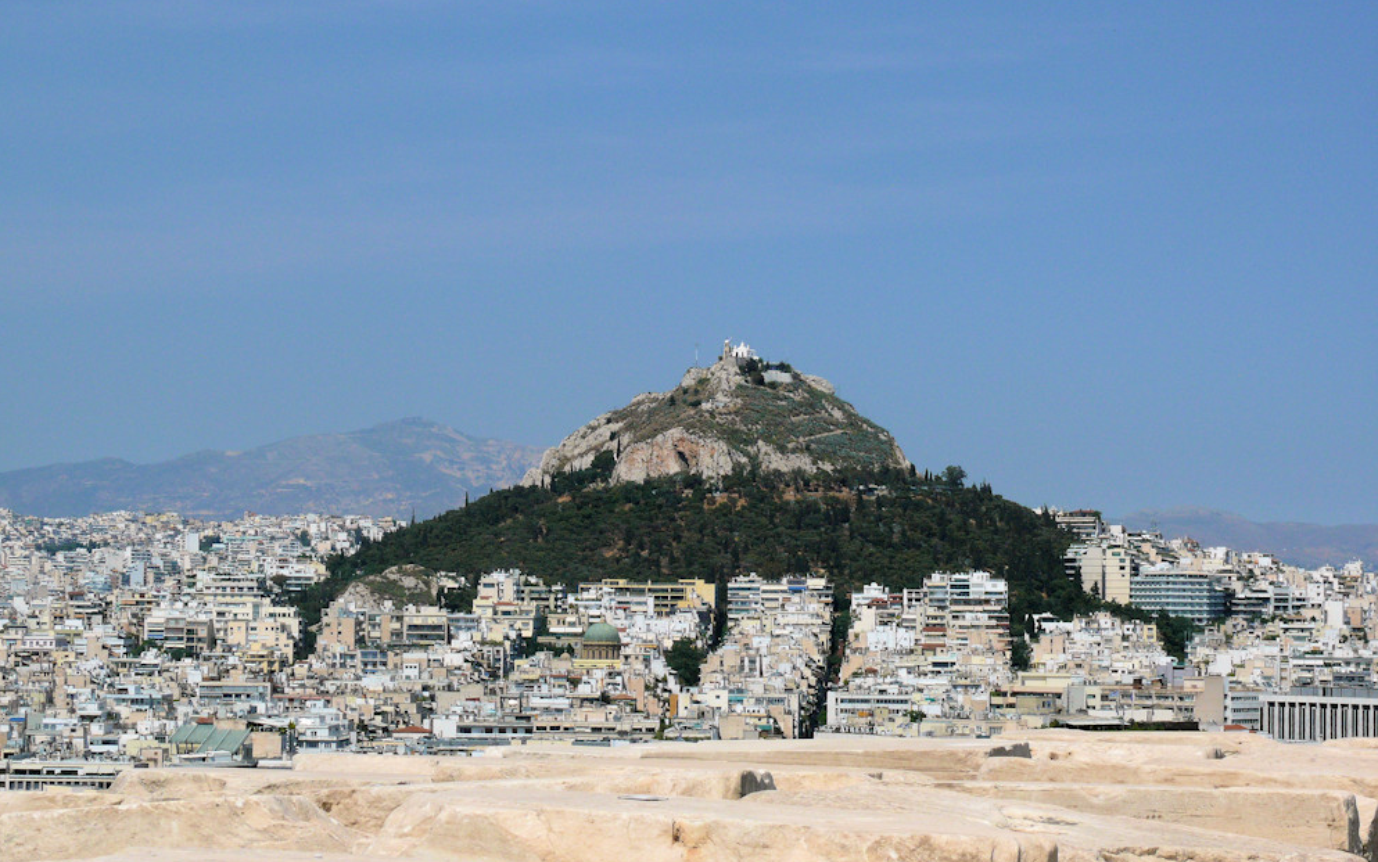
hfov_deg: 21.4
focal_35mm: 97
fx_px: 3644
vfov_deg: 13.5
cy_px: 468
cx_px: 689
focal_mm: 19.2
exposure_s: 1/640
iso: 100
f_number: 8
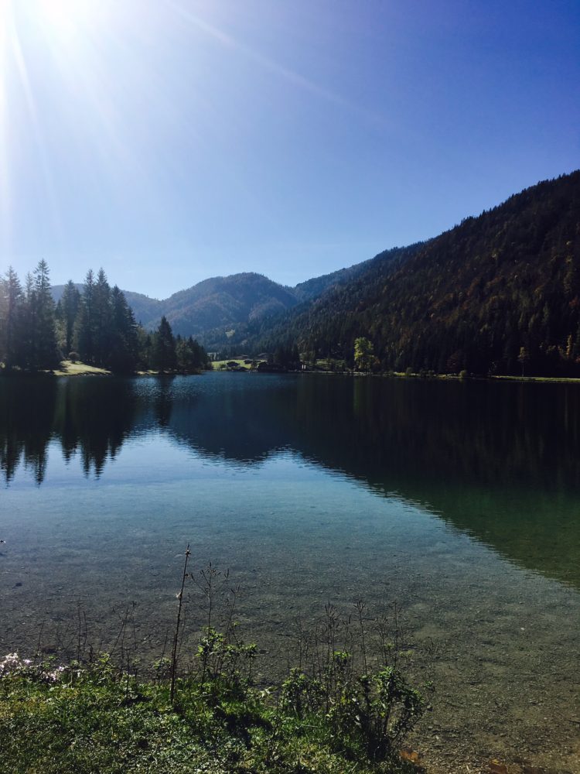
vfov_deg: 61.7
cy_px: 387
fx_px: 648
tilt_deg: -2.1
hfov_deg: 48.2
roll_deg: -0.6
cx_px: 290
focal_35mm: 29
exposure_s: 1/3077
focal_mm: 4.15
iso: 25
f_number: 2.2
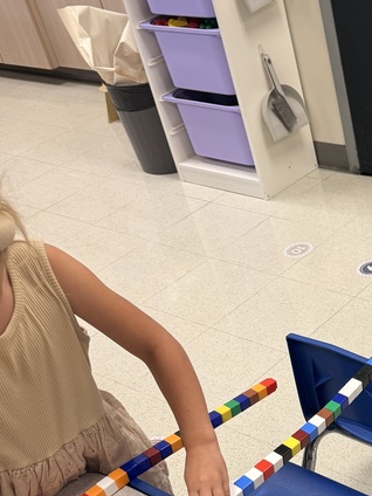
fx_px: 831
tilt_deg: -37.9
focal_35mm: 58
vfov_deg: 32.6
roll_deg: +9.5
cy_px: 373
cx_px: 420
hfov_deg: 23.5
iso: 125
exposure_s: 1/60
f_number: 1.78
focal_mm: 6.76
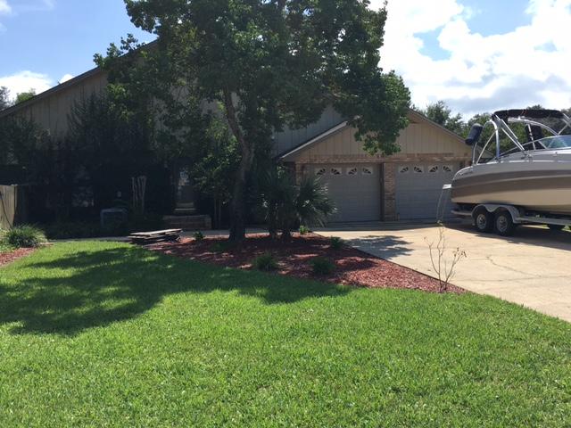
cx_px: 286
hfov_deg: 61.7
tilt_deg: -2.1
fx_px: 478
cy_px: 214
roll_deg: +0.9
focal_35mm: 29
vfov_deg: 48.2
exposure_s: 1/1326
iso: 25
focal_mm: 4.15
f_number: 2.2
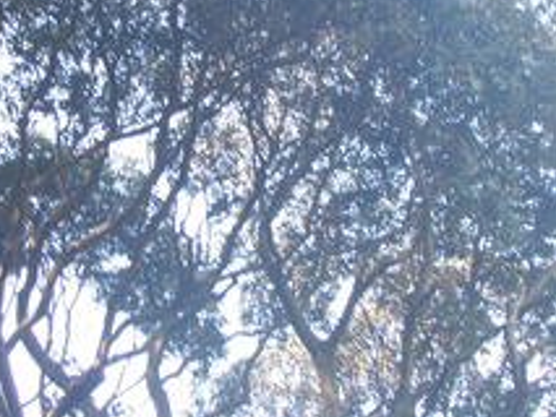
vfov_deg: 19.6
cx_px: 232
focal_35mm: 75
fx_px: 1205
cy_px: 160
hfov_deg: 25.9
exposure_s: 1/60
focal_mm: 6.7
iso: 80
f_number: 3.5
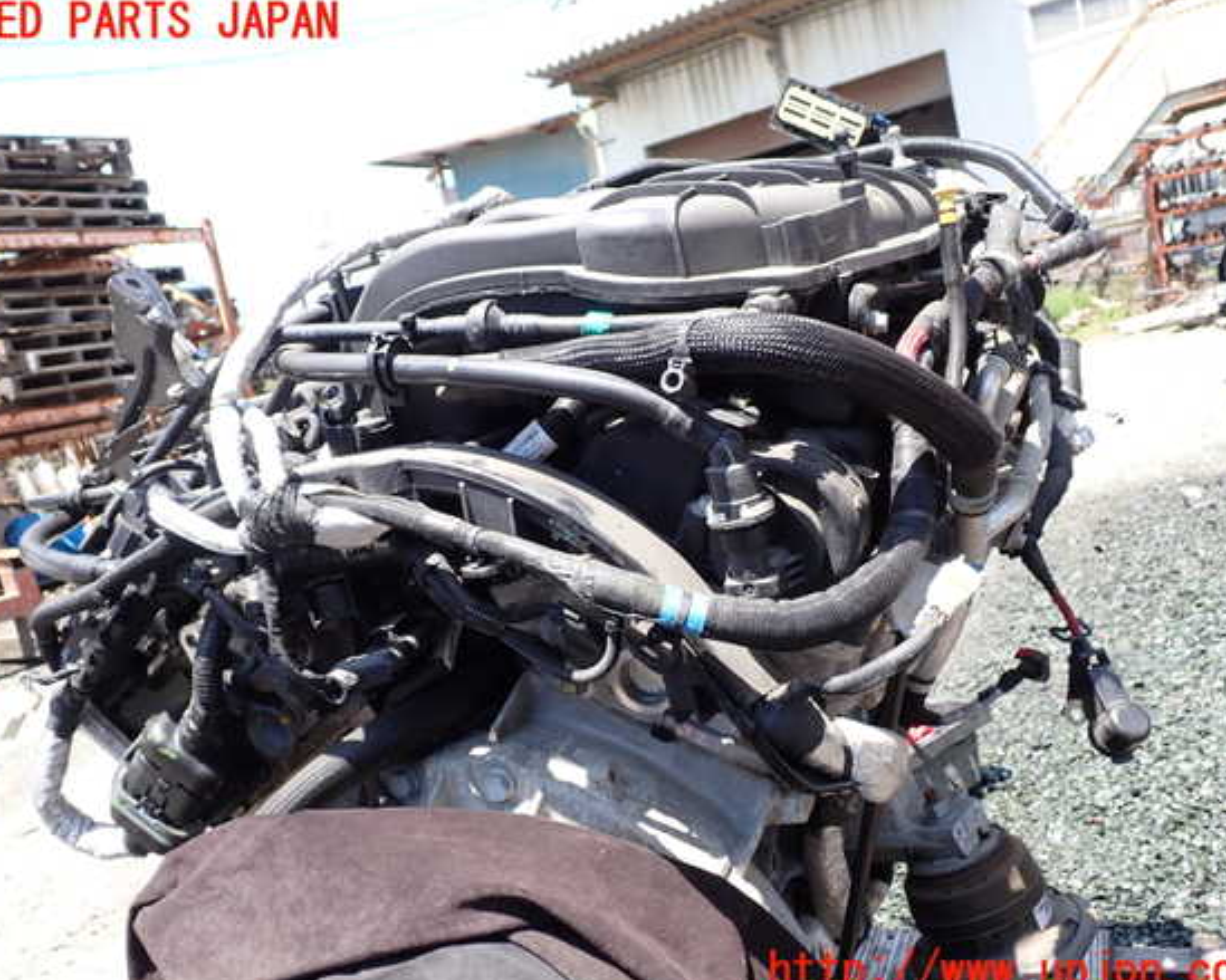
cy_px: 498
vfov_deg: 45.8
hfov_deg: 55.7
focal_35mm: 32
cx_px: 603
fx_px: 1161
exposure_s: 1/250
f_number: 3.2
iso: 100
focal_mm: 5.4
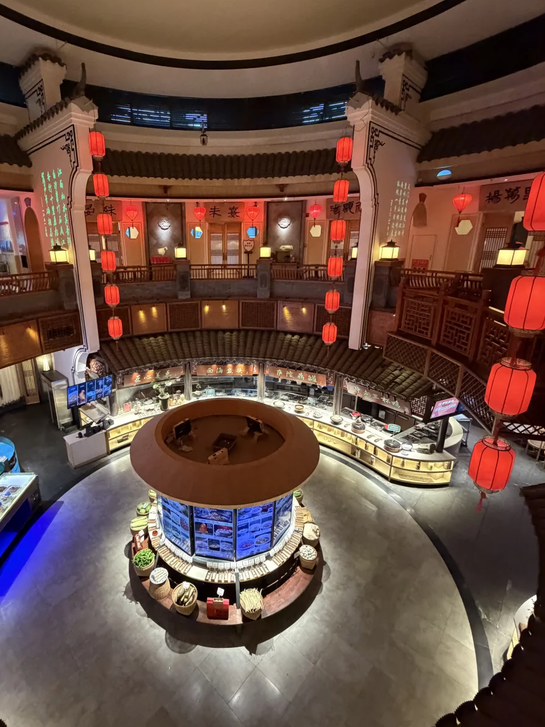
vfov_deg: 91.0
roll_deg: -0.2
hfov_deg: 74.0
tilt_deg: -17.3
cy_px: 347
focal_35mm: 17
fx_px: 357
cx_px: 221
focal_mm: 2.22
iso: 1000
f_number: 2.2
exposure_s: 1/50
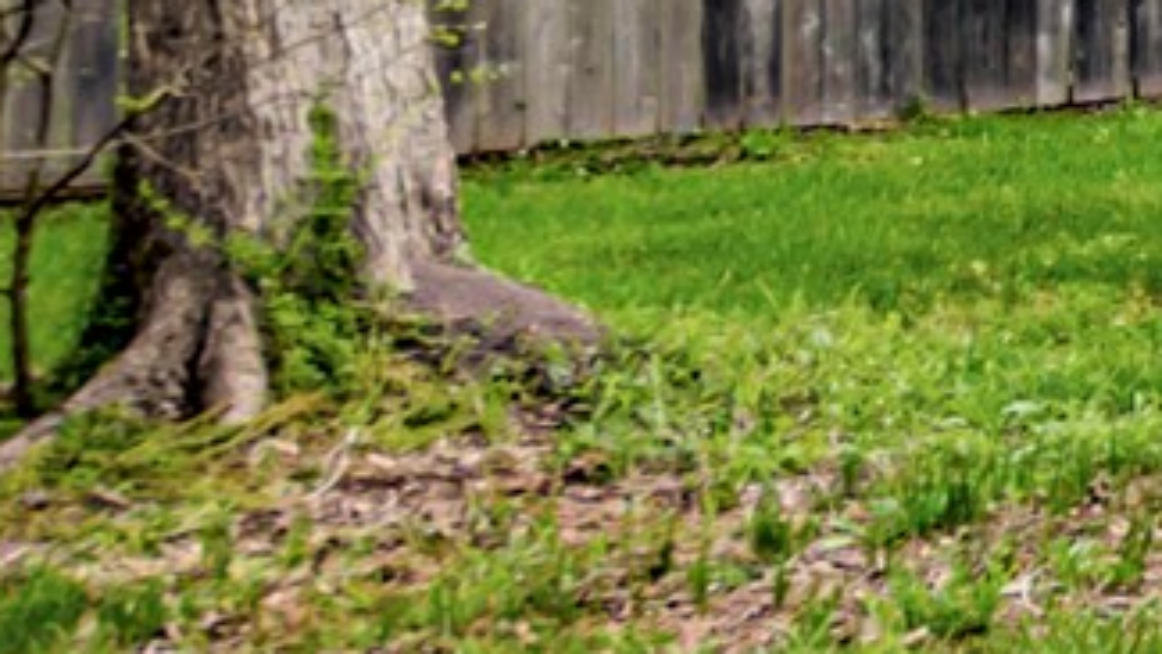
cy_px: -348
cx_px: 2939
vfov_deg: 11.1
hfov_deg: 13.5
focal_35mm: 105
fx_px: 3236
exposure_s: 1/640
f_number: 5.6
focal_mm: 10
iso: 100
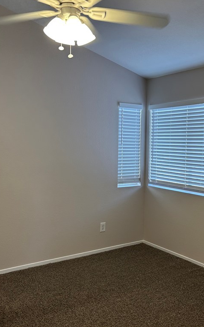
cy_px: 163
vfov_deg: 52.7
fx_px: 329
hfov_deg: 33.9
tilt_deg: -0.8
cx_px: 145
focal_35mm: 37
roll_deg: -0.4
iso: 64
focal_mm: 5.7
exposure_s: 1/60
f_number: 1.5
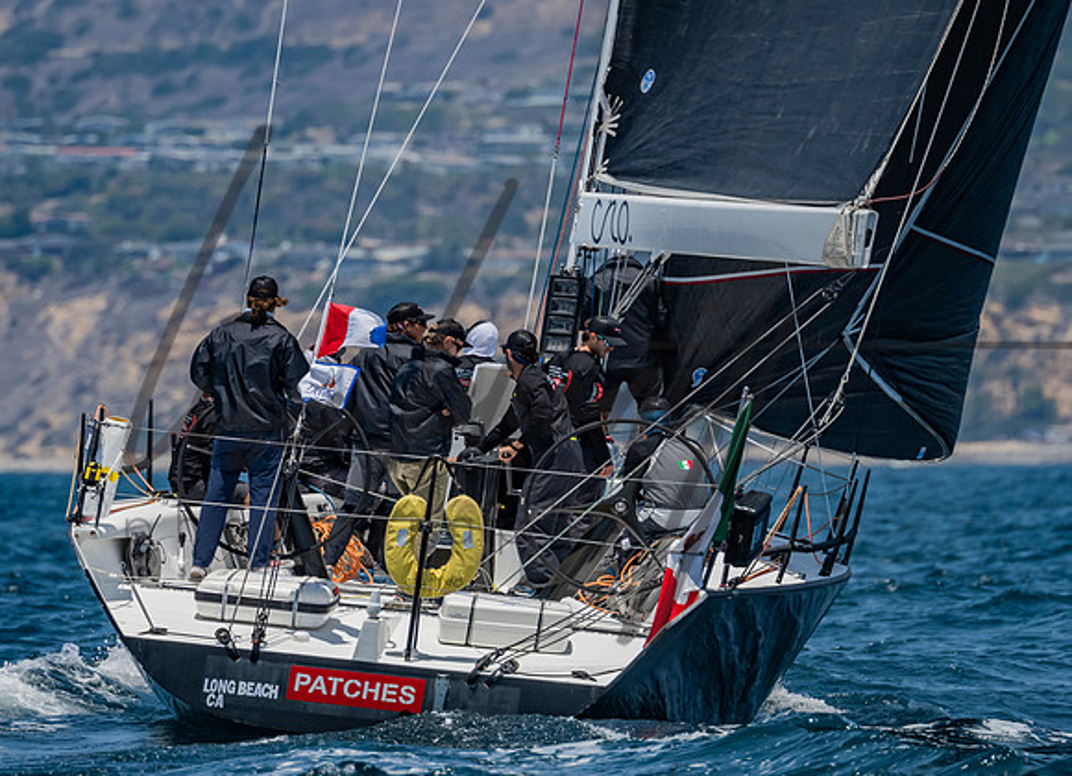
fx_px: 21387
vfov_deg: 2.1
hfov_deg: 2.9
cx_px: 583
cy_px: 351
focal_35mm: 699
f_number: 5.6
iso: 320
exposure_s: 1/1600
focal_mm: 400
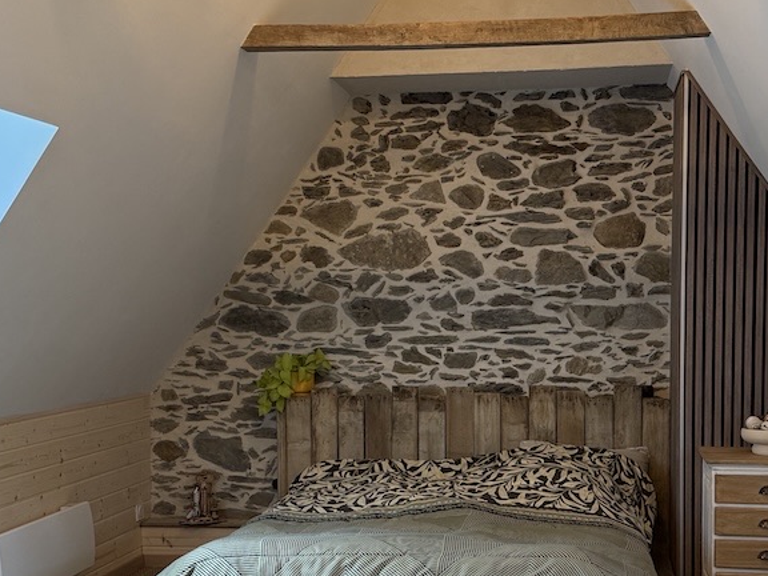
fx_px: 1109
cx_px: 428
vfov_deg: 28.9
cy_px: 379
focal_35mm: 50
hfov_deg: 38.1
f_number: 1.78
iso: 250
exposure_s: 1/100
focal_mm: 6.76
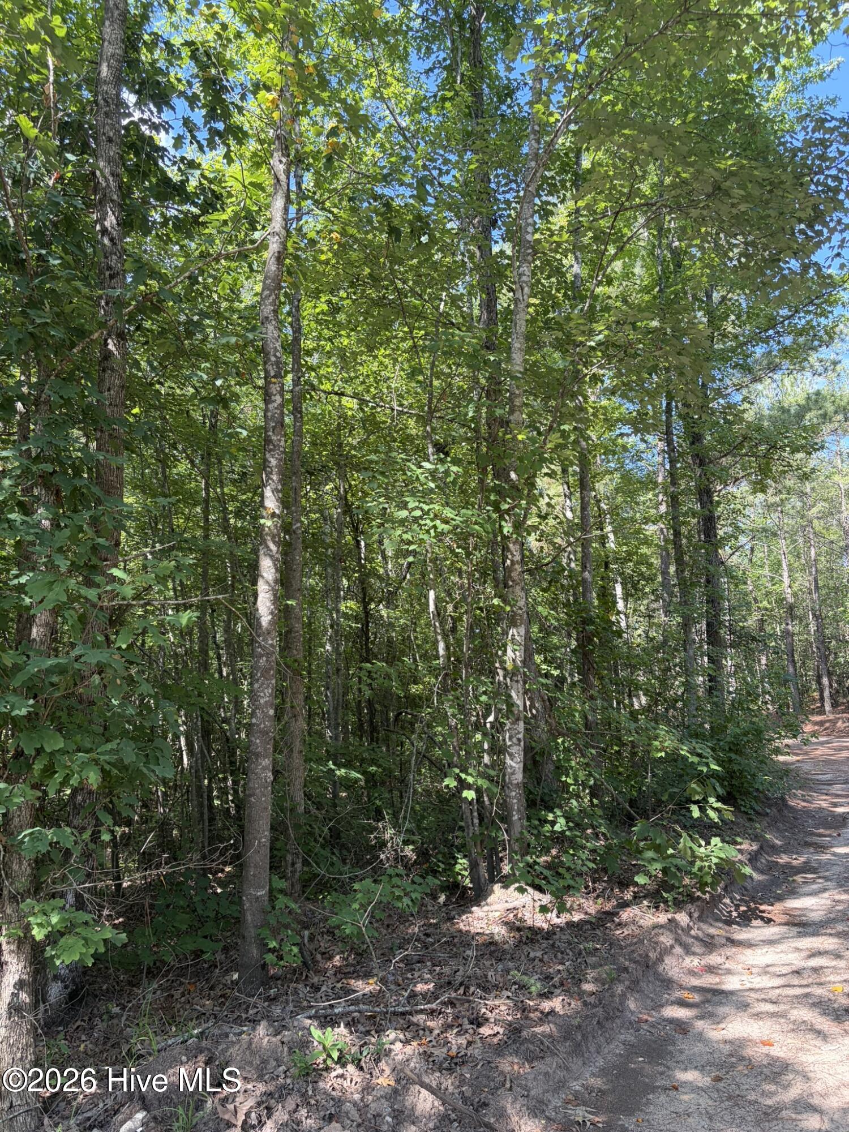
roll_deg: +1.2
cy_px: 566
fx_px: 850
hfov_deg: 53.1
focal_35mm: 26
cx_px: 424
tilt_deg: +8.4
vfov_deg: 67.3
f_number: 1.6
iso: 50
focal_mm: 5.96
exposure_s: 1/252
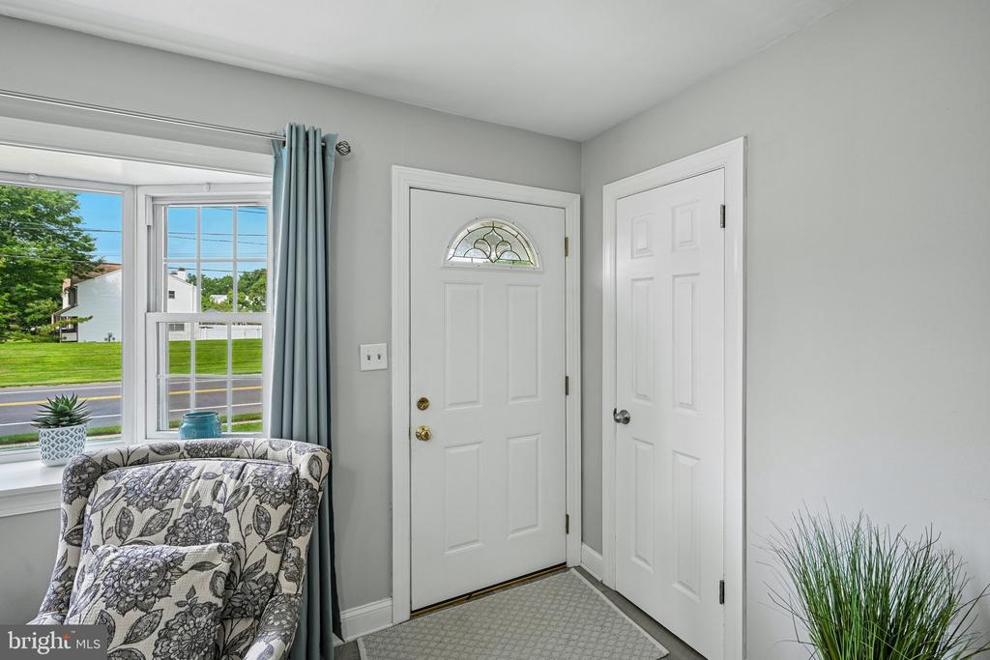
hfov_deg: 96.7
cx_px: 495
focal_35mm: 16
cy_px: 330
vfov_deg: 73.8
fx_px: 440
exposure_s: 1/160
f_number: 8
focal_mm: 16
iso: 800
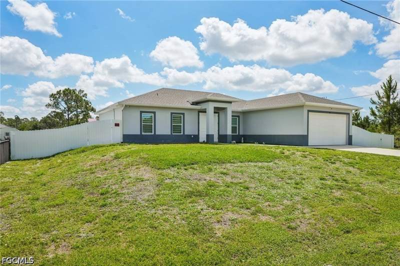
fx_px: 255
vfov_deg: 55.0
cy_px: 133
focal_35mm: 23
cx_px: 200
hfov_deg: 76.1
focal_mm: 23
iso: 400
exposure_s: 1/1600
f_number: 8
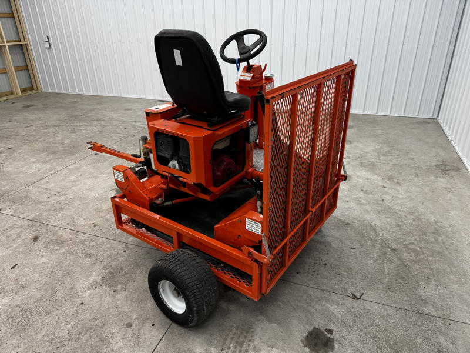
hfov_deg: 71.6
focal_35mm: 24
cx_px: 235
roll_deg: +0.1
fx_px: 326
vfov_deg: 56.8
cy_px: 176
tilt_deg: -26.1
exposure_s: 1/120
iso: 80
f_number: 1.78
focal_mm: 6.76
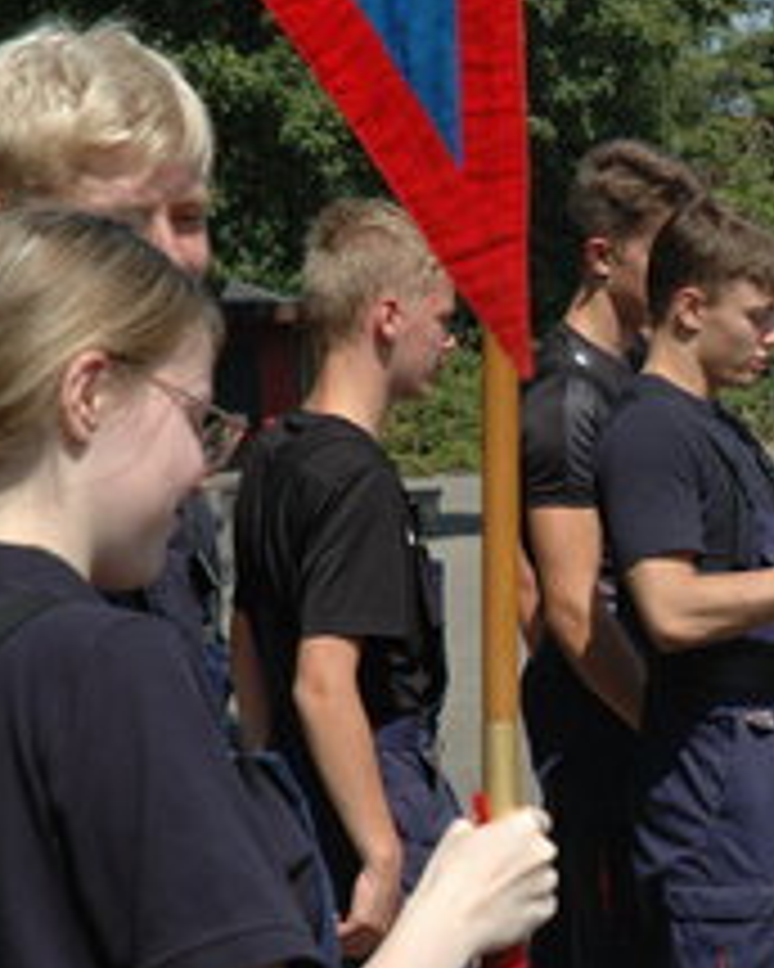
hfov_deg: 9.4
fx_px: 4639
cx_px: 886
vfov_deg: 11.9
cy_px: 572
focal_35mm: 162
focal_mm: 62
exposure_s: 1/500
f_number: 11
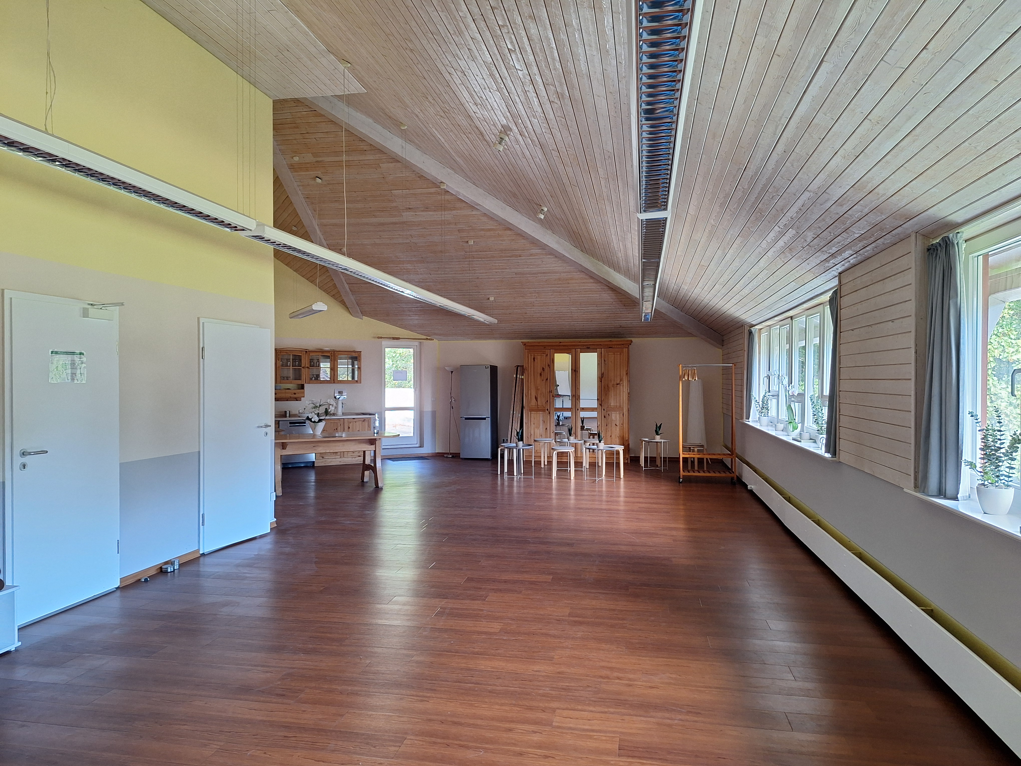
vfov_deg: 58.9
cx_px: 510
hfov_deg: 73.9
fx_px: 678
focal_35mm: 23
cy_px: 383
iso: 125
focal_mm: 5.54
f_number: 1.8
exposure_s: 1/40
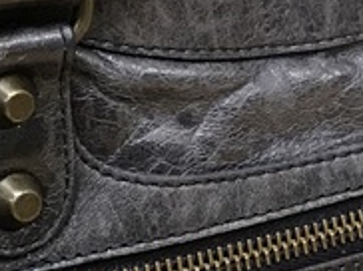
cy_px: 80
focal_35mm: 185
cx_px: 417
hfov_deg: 10.6
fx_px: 1937
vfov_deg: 8.0
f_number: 1.8
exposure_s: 1/20
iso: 40
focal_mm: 3.99
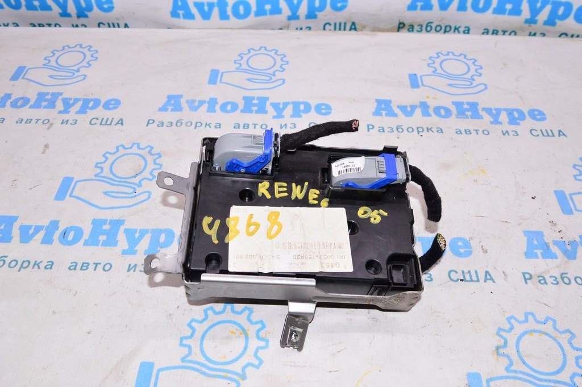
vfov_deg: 39.9
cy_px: 194
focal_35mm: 33
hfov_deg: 57.3
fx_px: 533
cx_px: 291
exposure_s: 1/160
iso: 1600
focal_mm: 22
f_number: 8
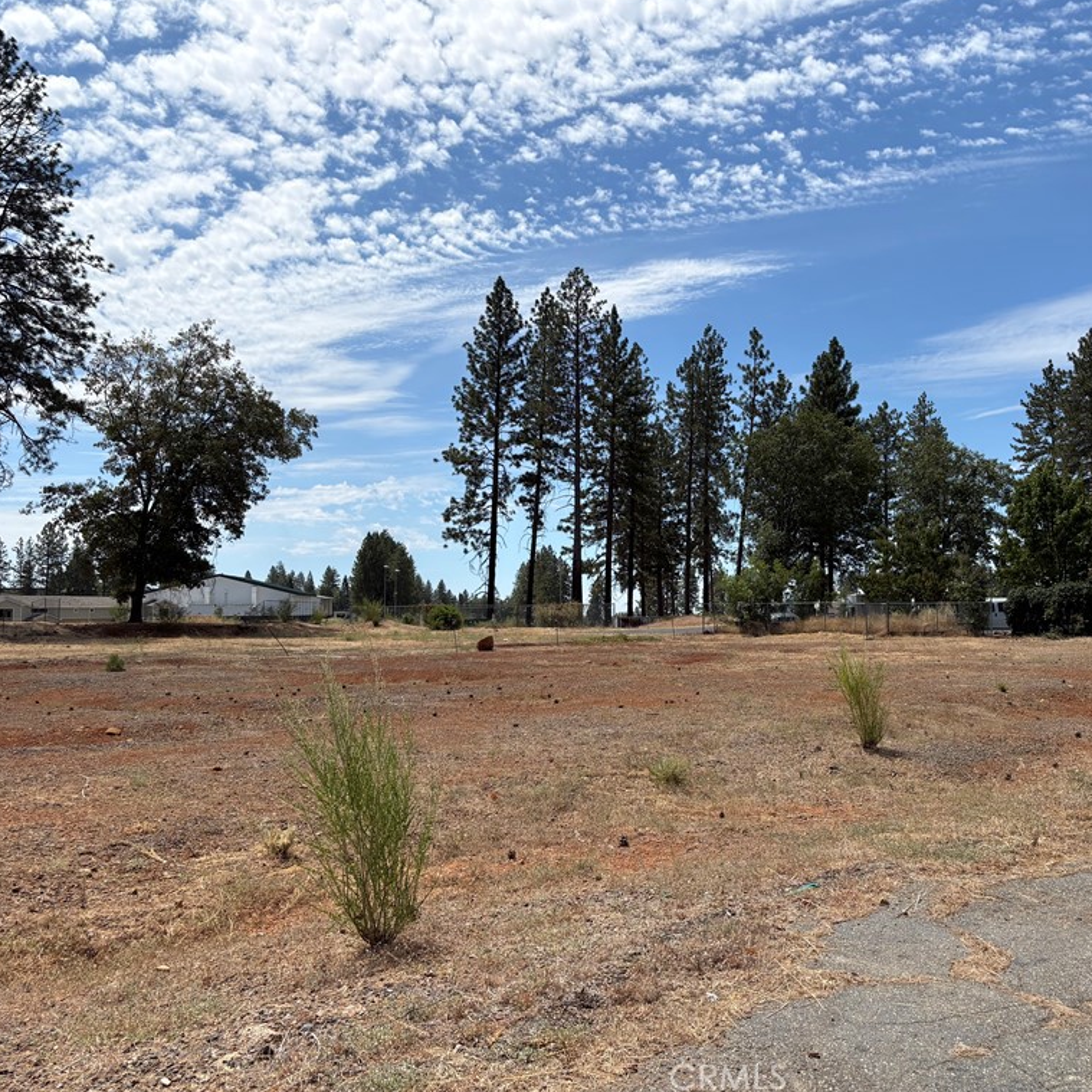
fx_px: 1106
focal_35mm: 31
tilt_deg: +3.4
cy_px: 545
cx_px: 639
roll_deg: +0.4
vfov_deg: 52.5
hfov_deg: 52.3
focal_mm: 5.96
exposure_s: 1/4950
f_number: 1.6
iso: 50
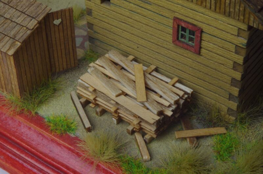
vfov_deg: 16.6
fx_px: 598
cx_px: 132
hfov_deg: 24.8
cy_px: 87
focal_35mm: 82
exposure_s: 1.3
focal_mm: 55
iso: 200
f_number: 40
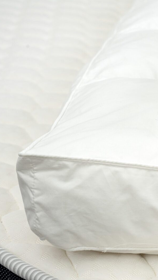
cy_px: 140
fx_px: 779
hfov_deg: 11.3
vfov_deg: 20.5
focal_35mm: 104
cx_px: 205
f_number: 10
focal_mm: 66.3
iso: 800
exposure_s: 1/100
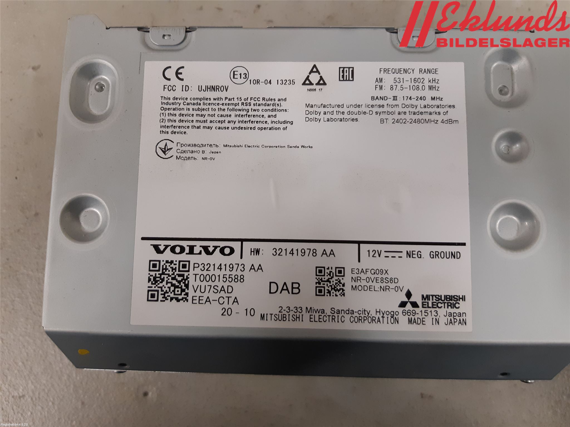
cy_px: 214
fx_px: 428
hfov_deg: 67.3
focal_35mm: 26
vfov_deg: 53.1
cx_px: 285
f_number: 1.7
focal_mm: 3.93
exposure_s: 1/50
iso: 160
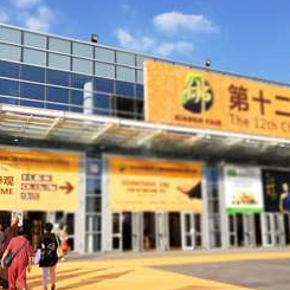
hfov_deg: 41.9
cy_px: 168
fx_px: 379
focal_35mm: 40
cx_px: 150
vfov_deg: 41.7
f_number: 0.95
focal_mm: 3.95
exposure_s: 1/733
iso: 50
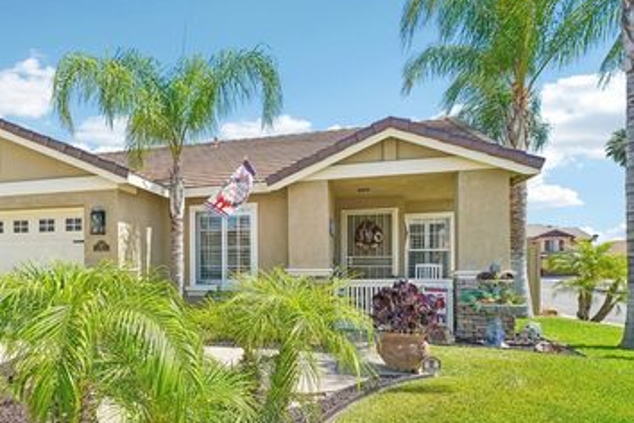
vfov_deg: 52.4
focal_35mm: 24
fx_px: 423
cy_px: 272
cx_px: 202
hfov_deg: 71.2
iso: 100
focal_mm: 17
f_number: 8
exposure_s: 1/160
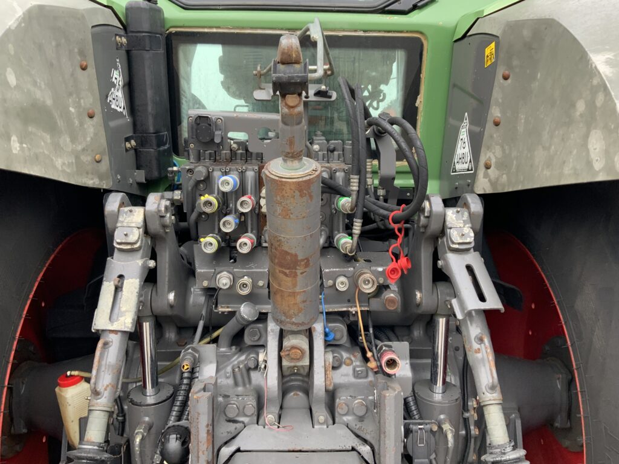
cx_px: 310
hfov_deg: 61.7
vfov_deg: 48.2
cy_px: 232
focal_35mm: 29
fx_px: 519
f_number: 1.8
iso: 64
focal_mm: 3
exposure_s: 1/109
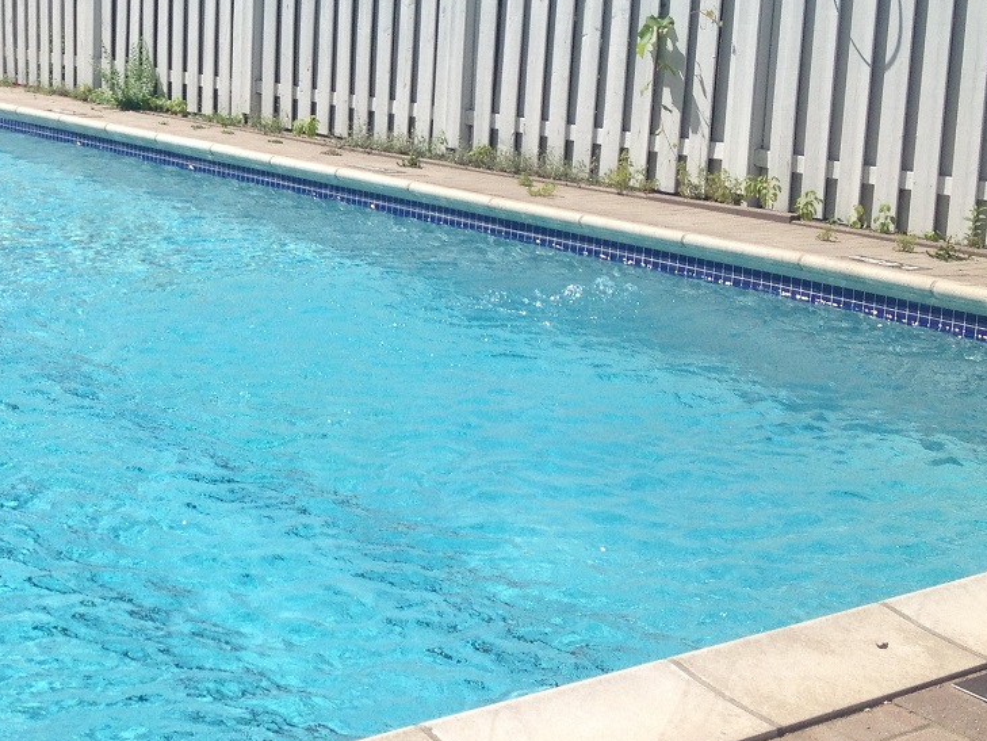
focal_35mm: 72
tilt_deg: -8.8
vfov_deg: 20.4
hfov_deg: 26.3
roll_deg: -0.3
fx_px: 2053
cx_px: 126
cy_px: 263
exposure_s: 1/1972
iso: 50
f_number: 2.4
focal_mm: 4.28
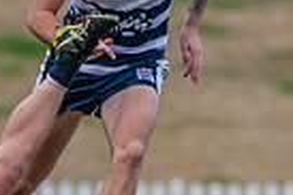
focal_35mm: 2572
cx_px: -44
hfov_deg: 0.8
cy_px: 204
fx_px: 20908
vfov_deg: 0.5
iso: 2000
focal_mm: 550
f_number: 6.3
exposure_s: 1/2000
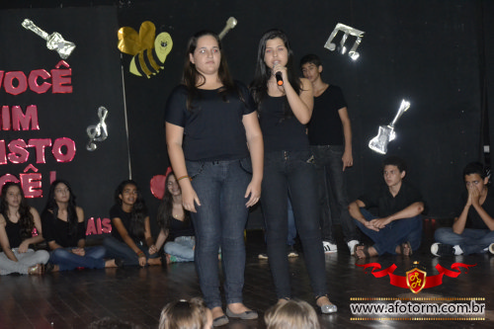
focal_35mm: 87
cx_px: 247
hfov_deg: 23.4
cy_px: 164
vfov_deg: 15.7
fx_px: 1193
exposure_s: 1/60
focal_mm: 58
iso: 3200
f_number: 5
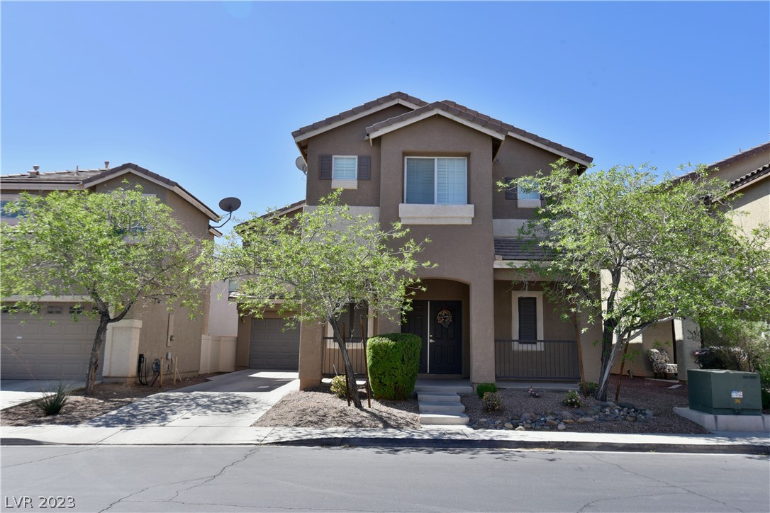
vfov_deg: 43.6
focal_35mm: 30
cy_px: 256
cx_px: 385
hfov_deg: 61.9
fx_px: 642
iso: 160
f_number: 13
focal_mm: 30
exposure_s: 1/80
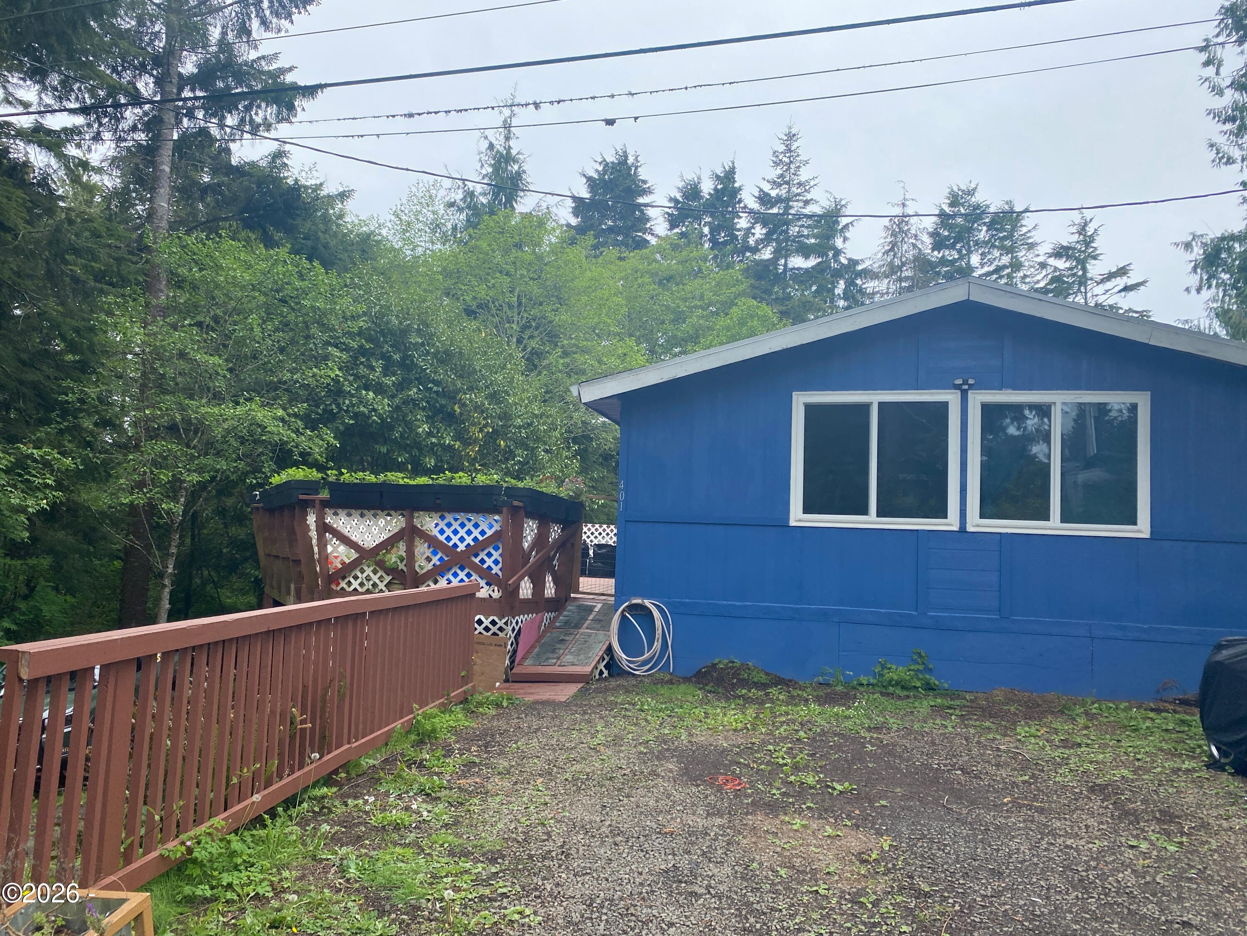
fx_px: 937
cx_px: 624
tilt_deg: +2.6
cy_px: 468
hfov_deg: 67.3
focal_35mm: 26
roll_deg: -2.7
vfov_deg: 53.1
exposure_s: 1/1016
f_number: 1.8
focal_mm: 4.25
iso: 32
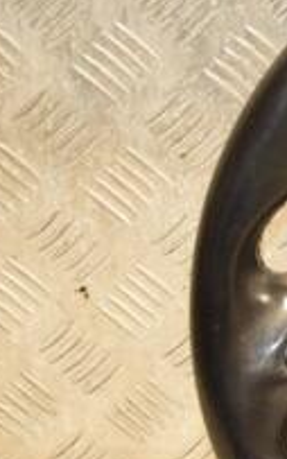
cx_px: 572
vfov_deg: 11.0
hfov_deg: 6.7
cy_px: 292
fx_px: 2376
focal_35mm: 190
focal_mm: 42
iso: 800
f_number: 4.8
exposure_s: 1/125
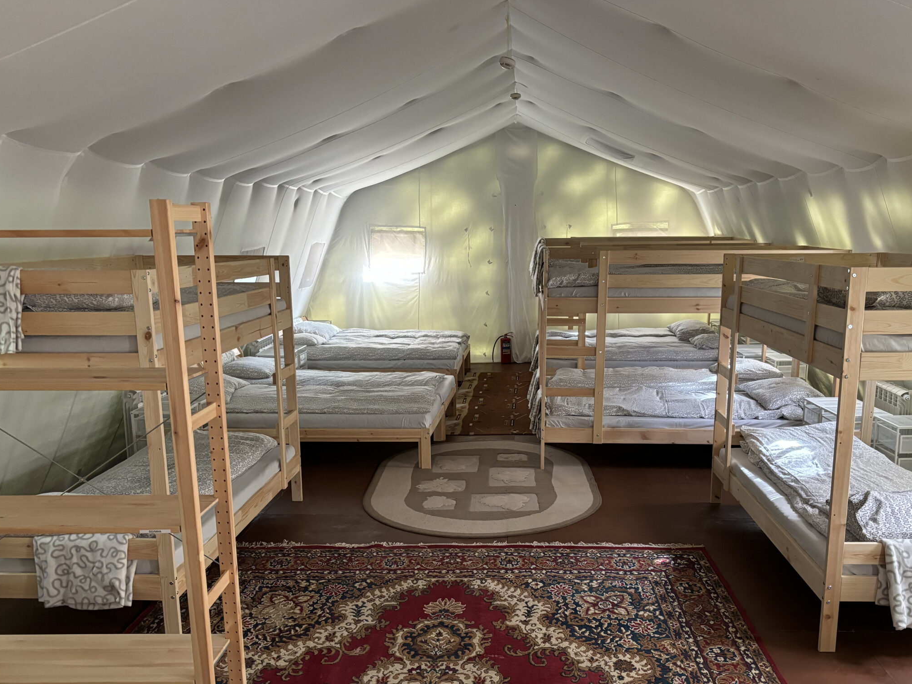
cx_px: 493
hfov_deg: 55.3
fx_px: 869
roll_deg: +0.4
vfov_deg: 42.6
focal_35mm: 33
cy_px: 427
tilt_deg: -13.0
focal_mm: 5.96
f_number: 1.6
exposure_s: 1/60
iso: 400
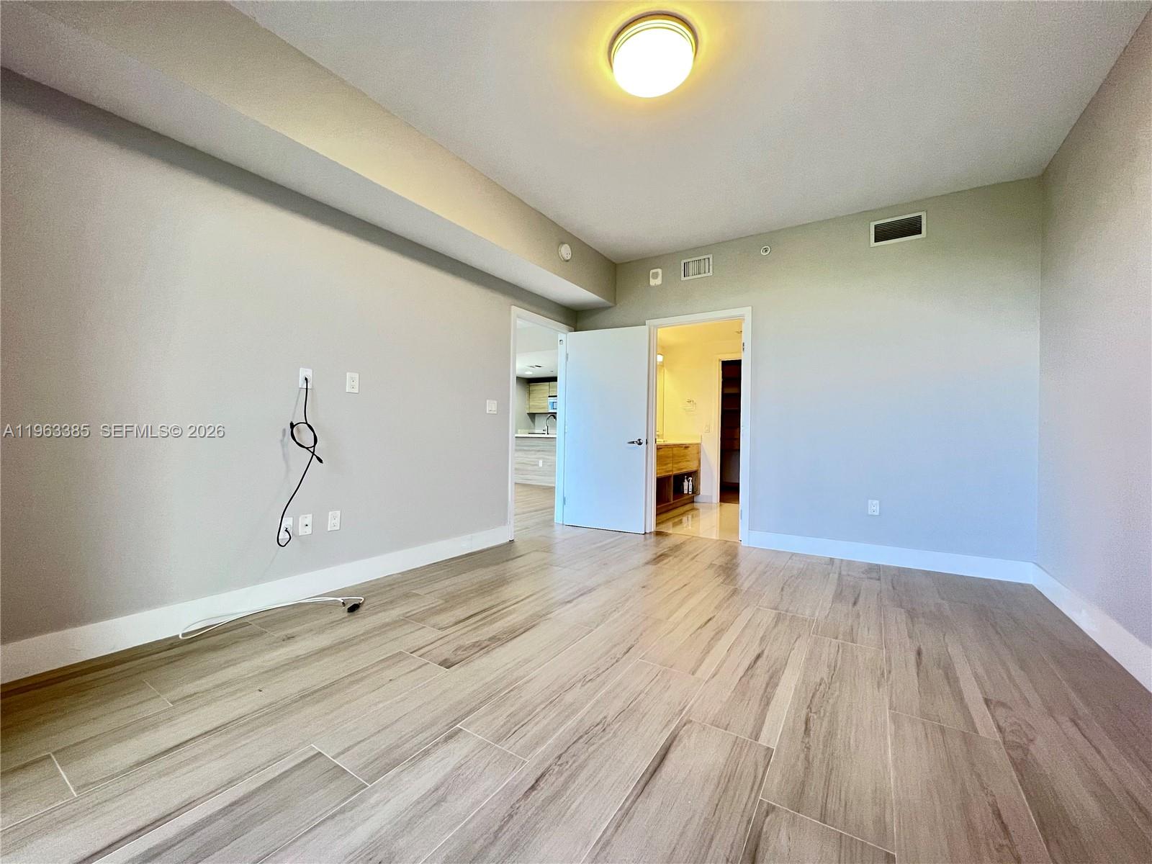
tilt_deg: -1.0
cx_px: 576
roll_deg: -1.1
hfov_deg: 106.2
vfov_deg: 89.9
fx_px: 433
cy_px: 432
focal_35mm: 13
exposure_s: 1/60
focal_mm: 1.57
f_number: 1.8
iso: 200
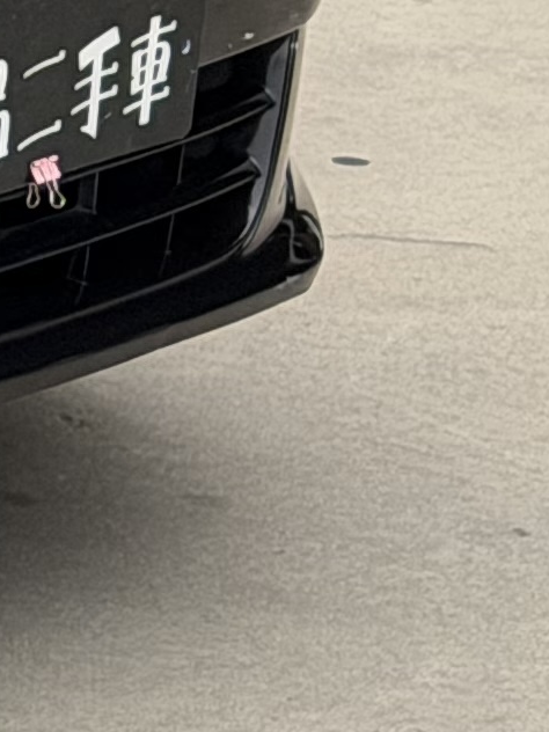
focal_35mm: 306
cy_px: -695
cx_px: -1736
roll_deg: +0.4
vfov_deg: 6.3
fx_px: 6471
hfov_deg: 4.4
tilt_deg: -7.8
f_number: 1.78
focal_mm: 6.76
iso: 50
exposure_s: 1/121
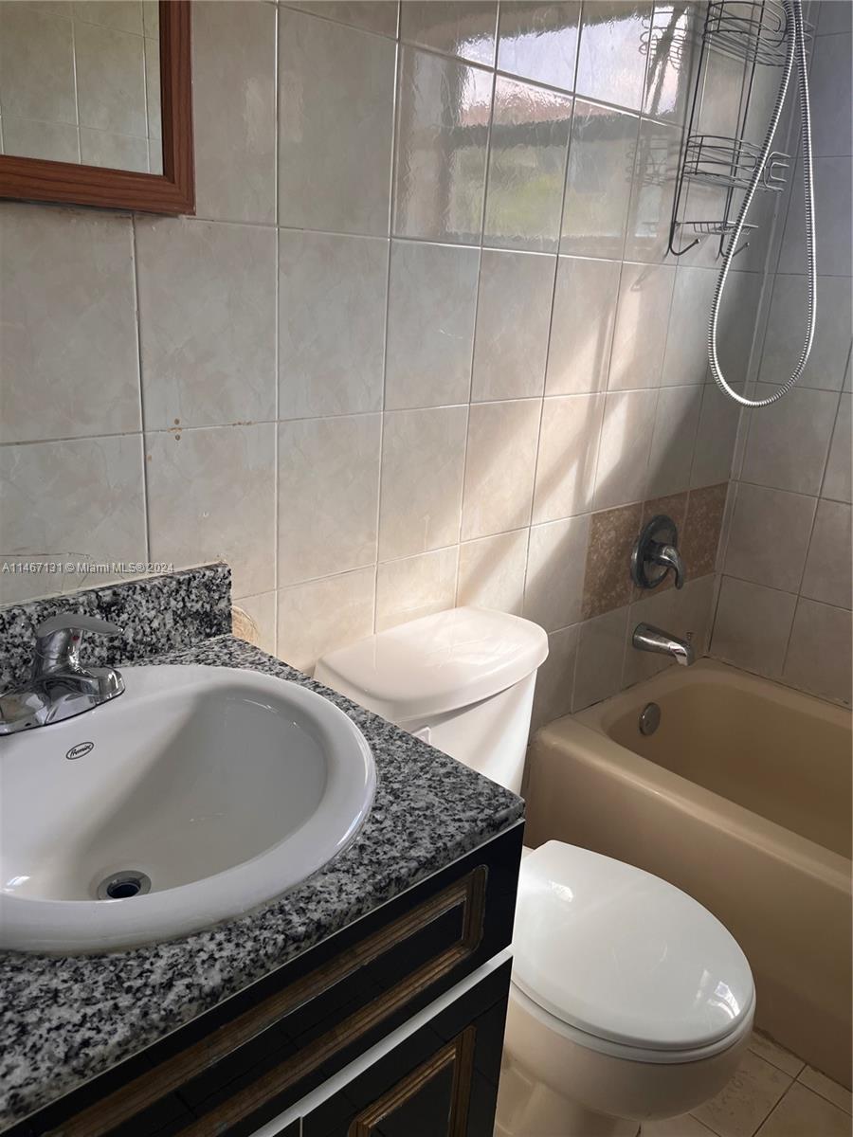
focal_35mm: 26
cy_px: 568
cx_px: 426
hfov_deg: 53.1
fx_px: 854
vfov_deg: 67.3
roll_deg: -3.8
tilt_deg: -17.6
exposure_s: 1/313
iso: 50
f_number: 1.6
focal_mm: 5.1
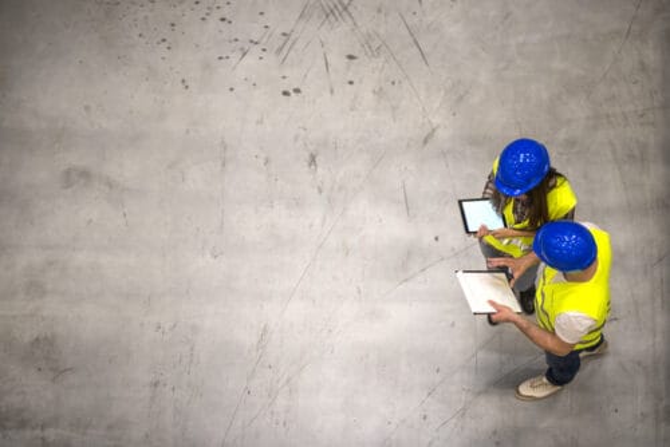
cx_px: 335
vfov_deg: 16.1
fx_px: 1583
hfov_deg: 23.9
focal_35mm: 85
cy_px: 224
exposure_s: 1/160
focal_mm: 85
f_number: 2
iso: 500
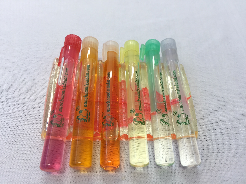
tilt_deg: -53.9
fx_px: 206
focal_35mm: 29
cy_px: 92
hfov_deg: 61.7
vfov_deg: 48.2
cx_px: 123
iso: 32
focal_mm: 4.15
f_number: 2.2
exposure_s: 1/50
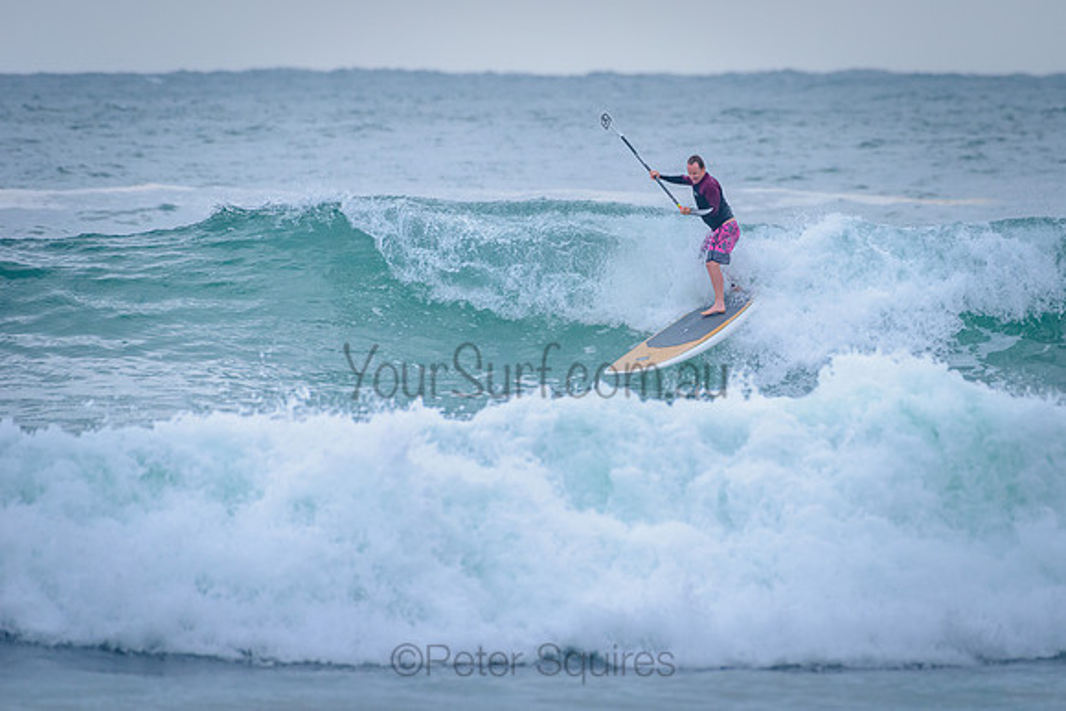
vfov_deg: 2.2
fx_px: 18152
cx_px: 653
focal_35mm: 613
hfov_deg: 3.4
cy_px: 275
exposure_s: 1/2000
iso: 800
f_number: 6.3
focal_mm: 500
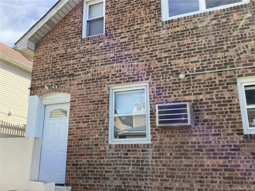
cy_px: 96
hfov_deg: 58.4
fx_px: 228
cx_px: 128
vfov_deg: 45.4
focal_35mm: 31
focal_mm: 3.3
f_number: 2.4
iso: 25
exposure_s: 1/403
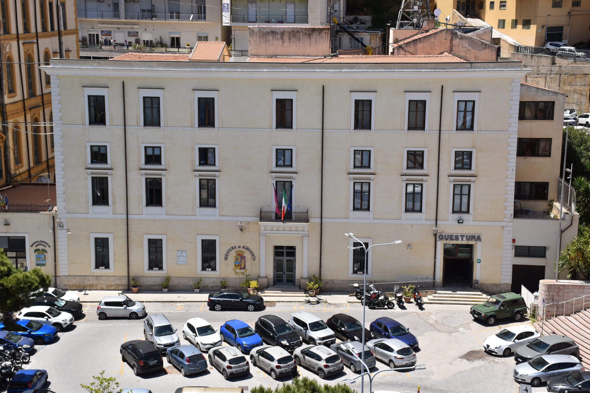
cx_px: 295
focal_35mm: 57
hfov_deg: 35.1
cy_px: 196
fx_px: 934
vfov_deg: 23.8
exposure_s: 1/400
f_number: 10
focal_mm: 38
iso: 200
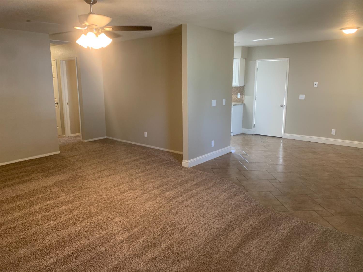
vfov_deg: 53.0
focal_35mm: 26
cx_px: 182
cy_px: 136
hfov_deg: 67.3
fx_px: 273
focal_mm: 4.25
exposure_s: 1/60
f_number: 1.8
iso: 160
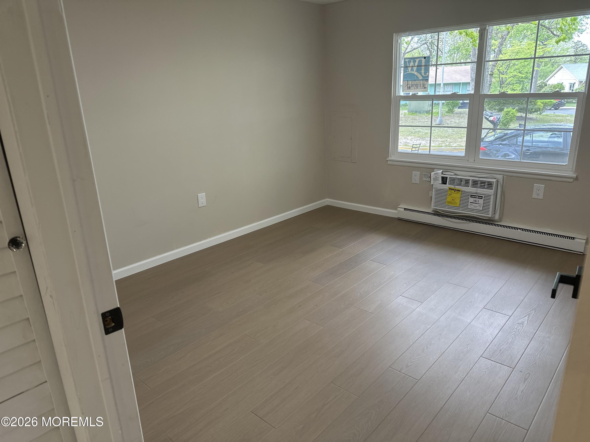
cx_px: 295
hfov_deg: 71.6
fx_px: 409
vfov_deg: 56.8
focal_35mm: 24
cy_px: 221
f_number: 1.78
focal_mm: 6.86
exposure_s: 1/120
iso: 160
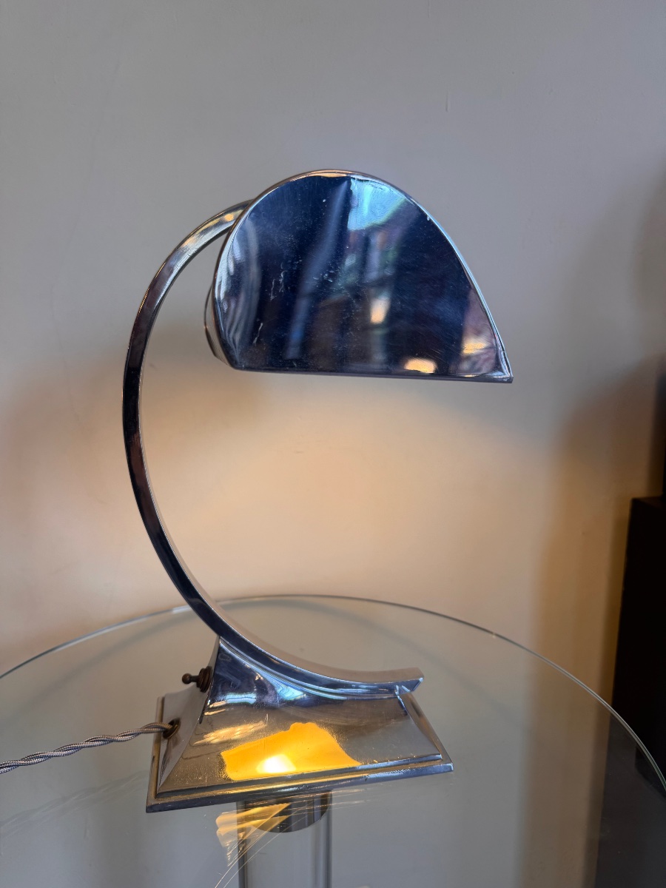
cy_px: 444
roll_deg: -0.2
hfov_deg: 56.8
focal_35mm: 24
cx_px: 333
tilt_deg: -8.4
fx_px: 616
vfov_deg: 71.6
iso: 64
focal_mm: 6.76
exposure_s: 1/121
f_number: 1.78
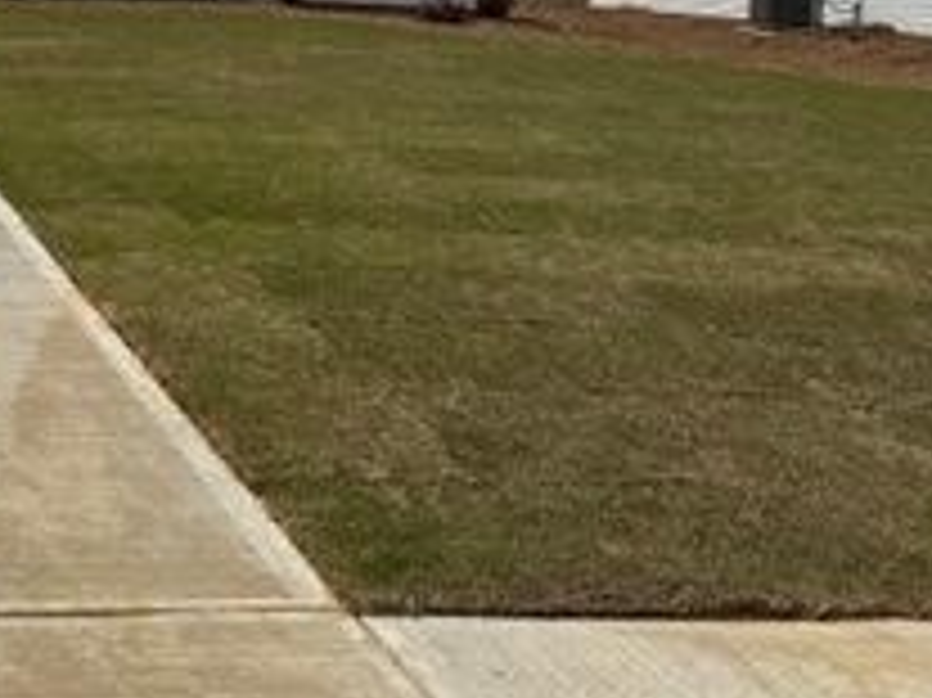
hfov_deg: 31.3
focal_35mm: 58
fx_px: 1561
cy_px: -38
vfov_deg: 23.8
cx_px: 54
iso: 80
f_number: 1.78
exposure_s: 1/14286
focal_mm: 6.76
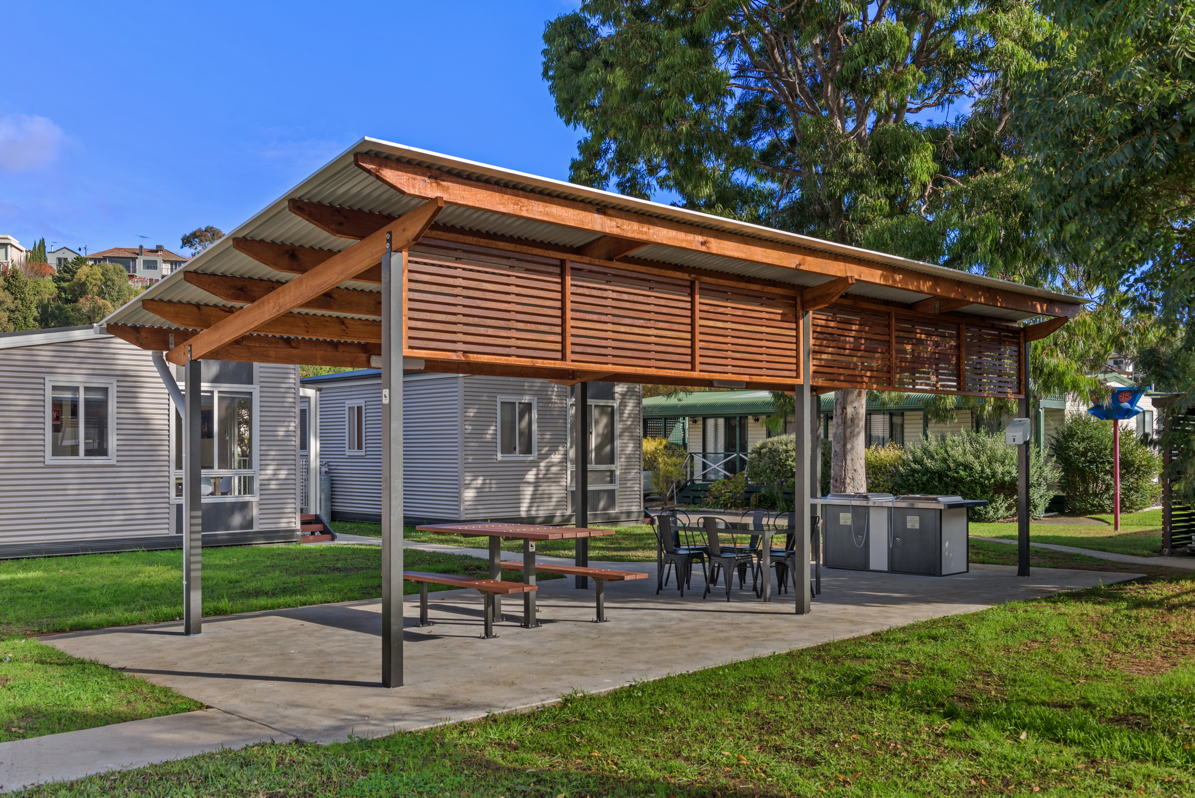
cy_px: 399
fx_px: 1062
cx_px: 598
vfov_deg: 41.1
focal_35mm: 32
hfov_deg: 58.7
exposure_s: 1/30
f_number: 9
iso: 100
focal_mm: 32
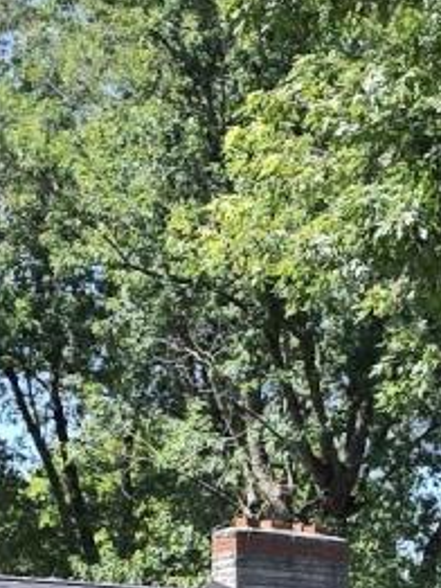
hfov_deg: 8.4
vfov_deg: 10.8
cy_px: 906
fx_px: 2987
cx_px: 477
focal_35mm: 176
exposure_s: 1/2456
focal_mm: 6.5
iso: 64
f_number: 1.4
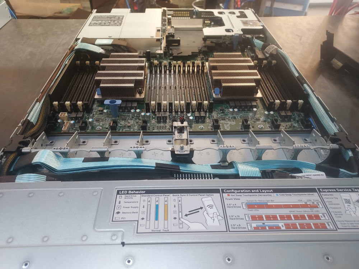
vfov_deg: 56.8
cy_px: 134
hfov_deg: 71.6
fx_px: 249
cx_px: 180
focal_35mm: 24
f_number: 1.8
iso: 200
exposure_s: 1/60
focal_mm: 4.6
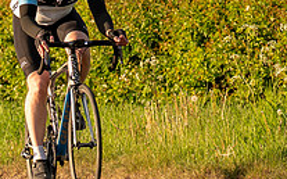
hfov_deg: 3.9
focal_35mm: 535
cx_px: 76
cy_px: 46
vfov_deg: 2.5
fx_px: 4181
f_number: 4
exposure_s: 1/1000
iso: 320
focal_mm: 105
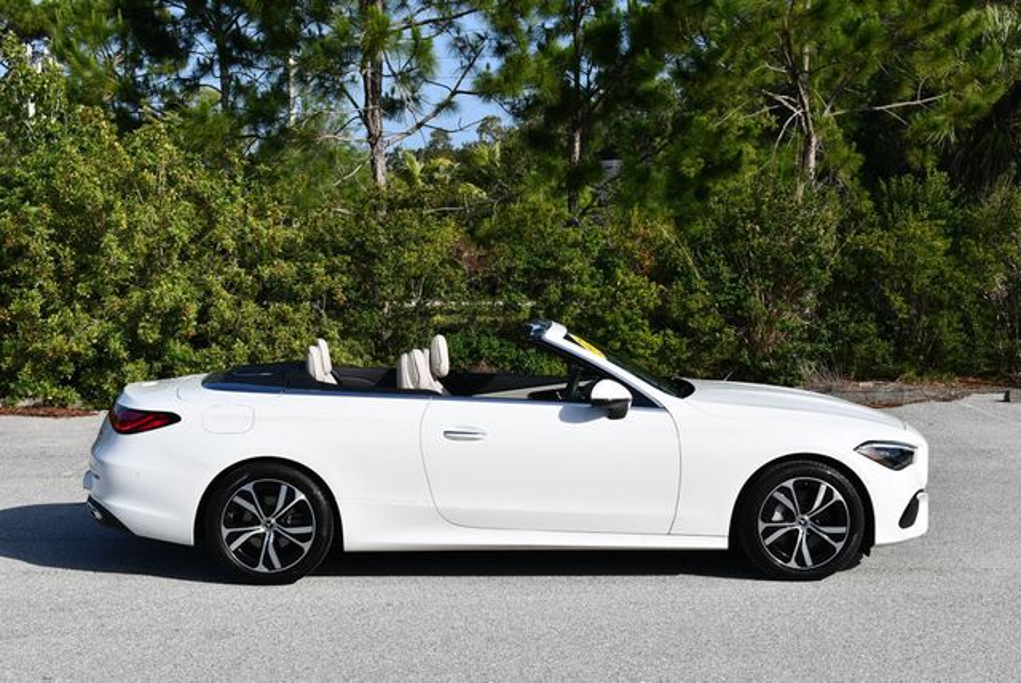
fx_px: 1646
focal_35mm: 58
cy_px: 342
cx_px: 510
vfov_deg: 23.4
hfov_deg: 34.5
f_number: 9
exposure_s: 1/320
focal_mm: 29
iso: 100
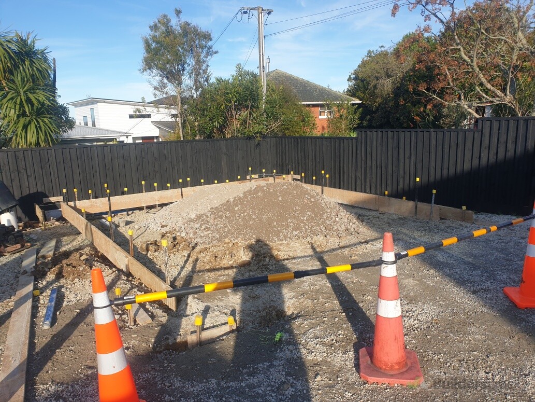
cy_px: 201
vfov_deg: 53.1
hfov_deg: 67.3
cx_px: 268
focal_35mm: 26
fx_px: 402
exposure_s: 1/1064
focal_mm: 4.3
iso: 50
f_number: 2.4
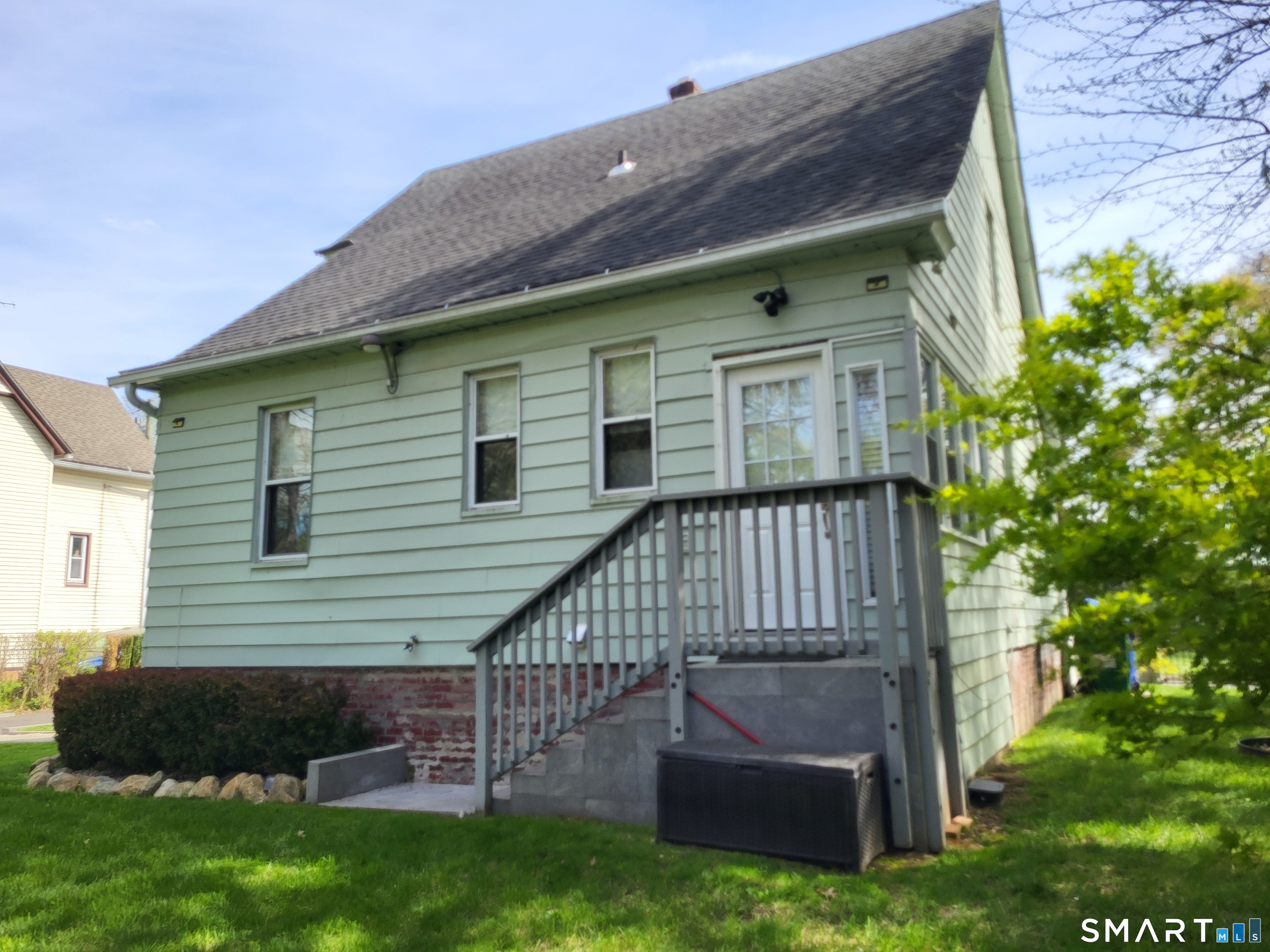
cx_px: 635
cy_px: 476
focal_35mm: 26
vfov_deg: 53.1
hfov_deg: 67.3
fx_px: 954
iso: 40
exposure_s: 1/1076
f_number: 1.8
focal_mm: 5.4
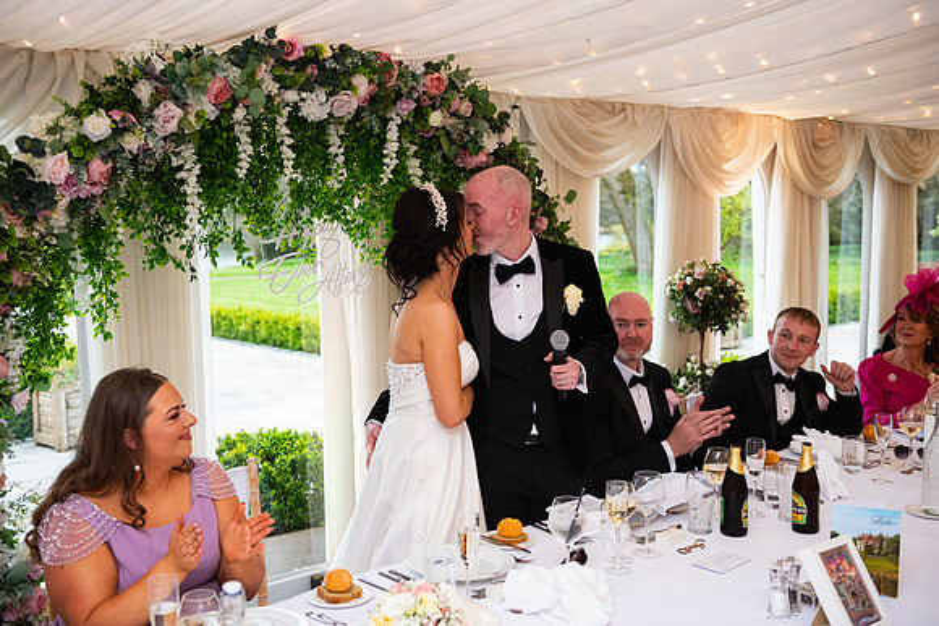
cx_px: 470
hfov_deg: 48.4
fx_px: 1044
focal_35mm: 40
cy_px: 313
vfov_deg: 33.4
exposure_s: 1/160
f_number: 3.5
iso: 1000
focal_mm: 40
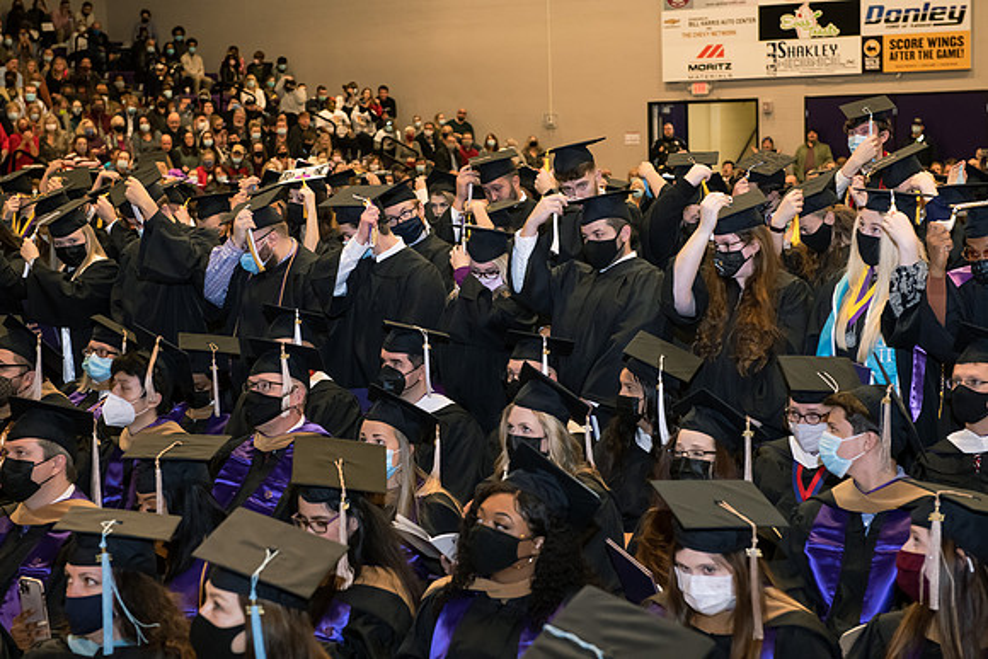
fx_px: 1921
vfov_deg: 19.5
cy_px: 330
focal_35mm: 70
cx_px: 494
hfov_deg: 28.8
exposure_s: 1/200
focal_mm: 70
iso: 3200
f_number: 5.6
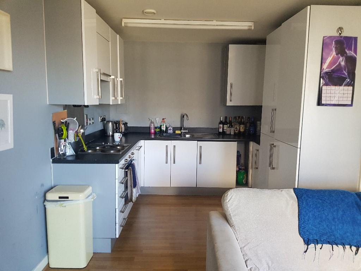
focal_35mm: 26
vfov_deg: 53.1
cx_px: 180
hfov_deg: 67.3
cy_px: 136
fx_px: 271
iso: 200
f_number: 1.7
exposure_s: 1/50
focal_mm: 4.2
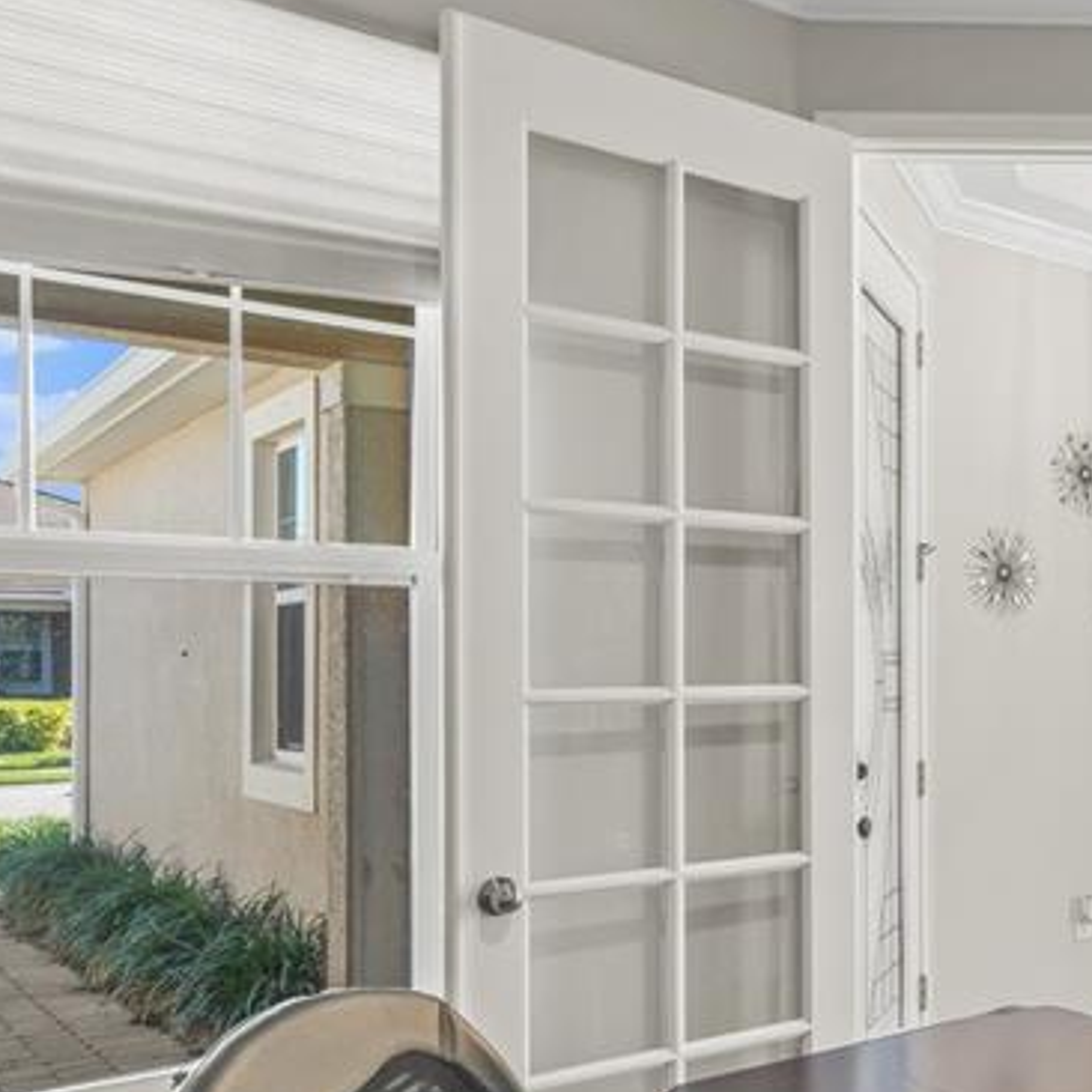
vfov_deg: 43.7
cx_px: 1274
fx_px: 1356
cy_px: 624
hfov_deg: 35.6
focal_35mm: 38
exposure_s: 1.3
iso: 250
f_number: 6.3
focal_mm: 16
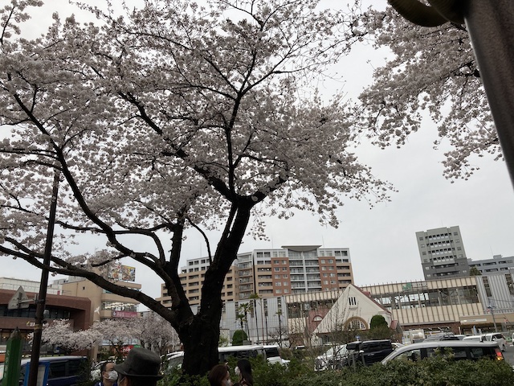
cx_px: 257
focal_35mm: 28
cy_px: 193
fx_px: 416
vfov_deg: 49.7
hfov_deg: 63.4
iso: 20
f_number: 1.8
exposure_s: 1/300
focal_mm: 3.99
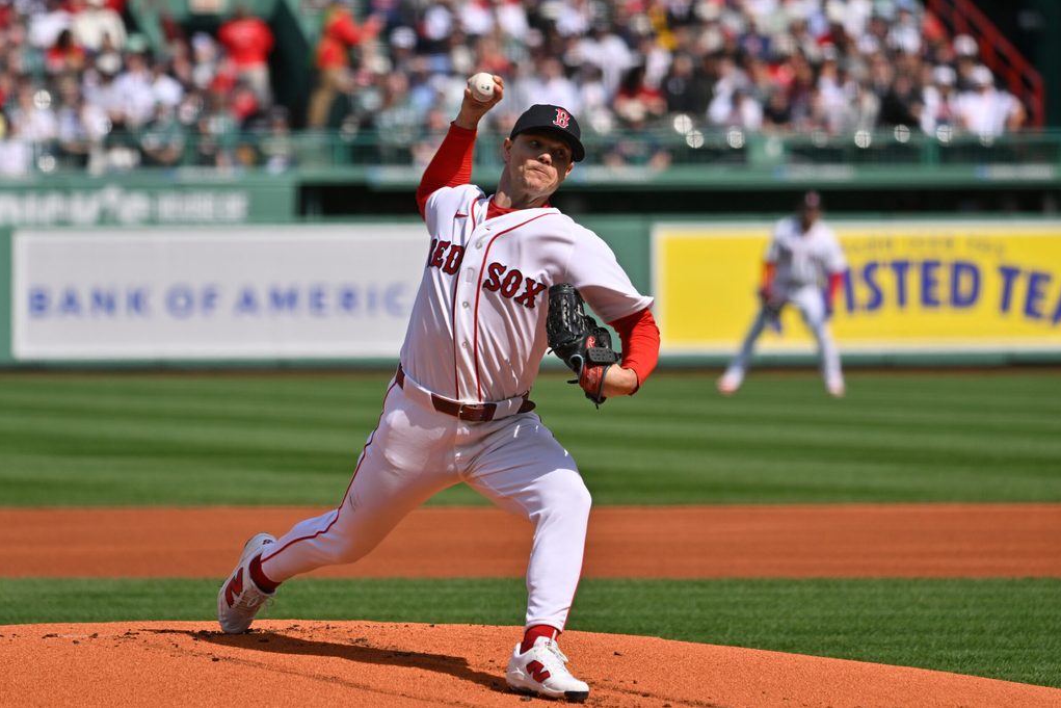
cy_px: 354
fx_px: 10345
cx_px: 530
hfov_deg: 5.9
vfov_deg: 3.9
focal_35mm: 351
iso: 140
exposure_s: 1/1600
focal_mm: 350
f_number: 5.6
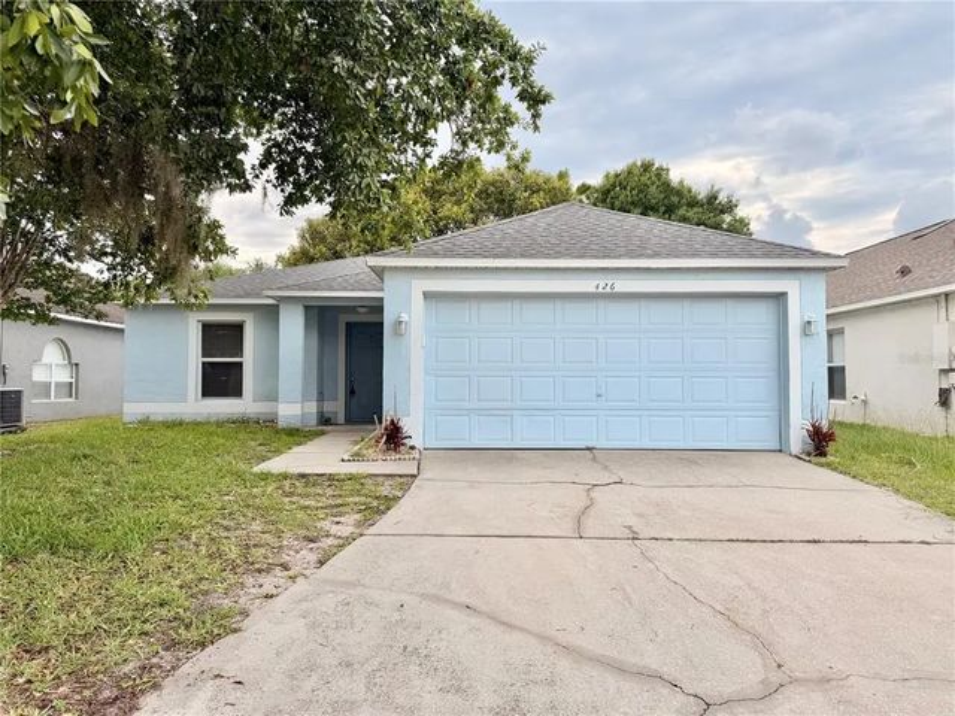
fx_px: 662
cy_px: 358
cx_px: 478
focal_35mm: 24
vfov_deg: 56.8
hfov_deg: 71.6
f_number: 1.78
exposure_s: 1/2525
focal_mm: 6.76
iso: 100
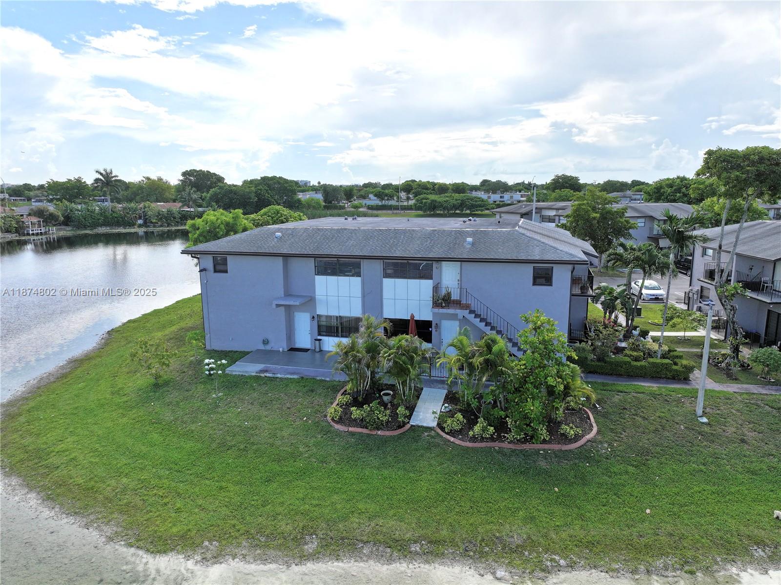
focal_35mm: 24
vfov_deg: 56.8
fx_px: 541
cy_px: 292
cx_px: 390
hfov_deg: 71.6
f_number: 2.8
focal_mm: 12.29
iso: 190
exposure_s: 1/2500
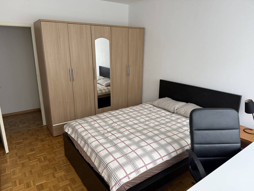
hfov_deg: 71.6
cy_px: 96
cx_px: 127
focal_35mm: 24
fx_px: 176
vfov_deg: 56.8
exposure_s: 1/67
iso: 200
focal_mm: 6.76
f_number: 1.78
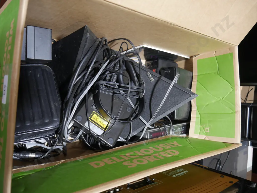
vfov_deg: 49.8
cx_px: 128
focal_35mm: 28
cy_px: 96
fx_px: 208
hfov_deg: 63.4
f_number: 3.5
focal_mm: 14
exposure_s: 1/60
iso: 400
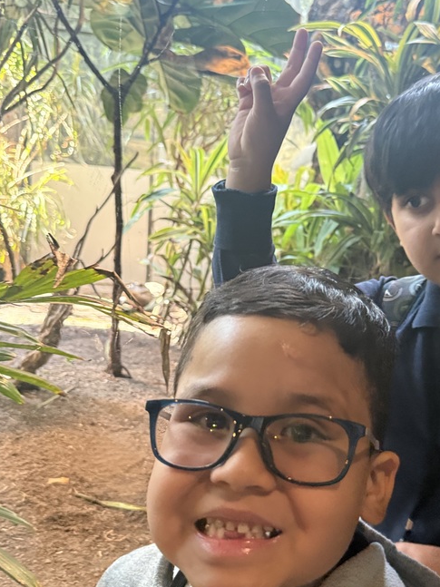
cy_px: 309
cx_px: 311
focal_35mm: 38
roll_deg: -4.0
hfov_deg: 37.1
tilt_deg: -9.2
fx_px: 644
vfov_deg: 49.0
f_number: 1.78
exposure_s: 1/60
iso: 800
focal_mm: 6.76
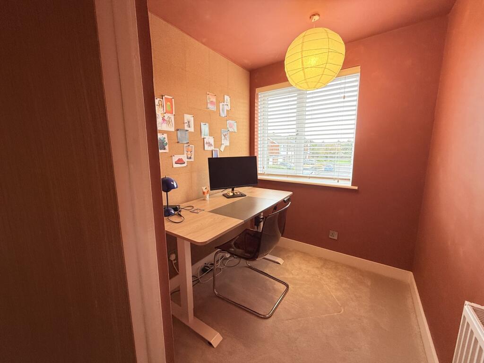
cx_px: 242
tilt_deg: -8.7
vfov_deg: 85.7
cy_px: 182
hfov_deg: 102.1
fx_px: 196
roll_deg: +0.5
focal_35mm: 14
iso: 125
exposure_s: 1/99
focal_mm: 2.22
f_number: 2.2
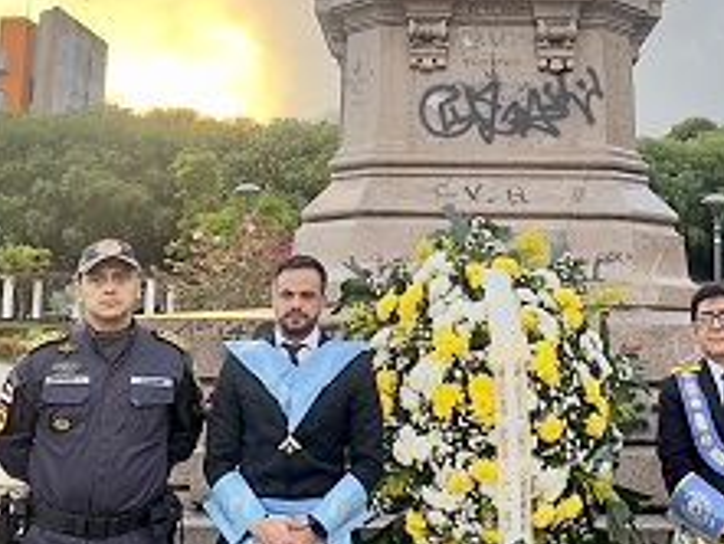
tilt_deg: +12.1
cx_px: 462
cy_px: 97
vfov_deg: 25.2
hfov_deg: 33.6
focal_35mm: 57
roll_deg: -0.1
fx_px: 1193
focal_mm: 2.22
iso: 40
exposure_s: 1/105
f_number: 2.2
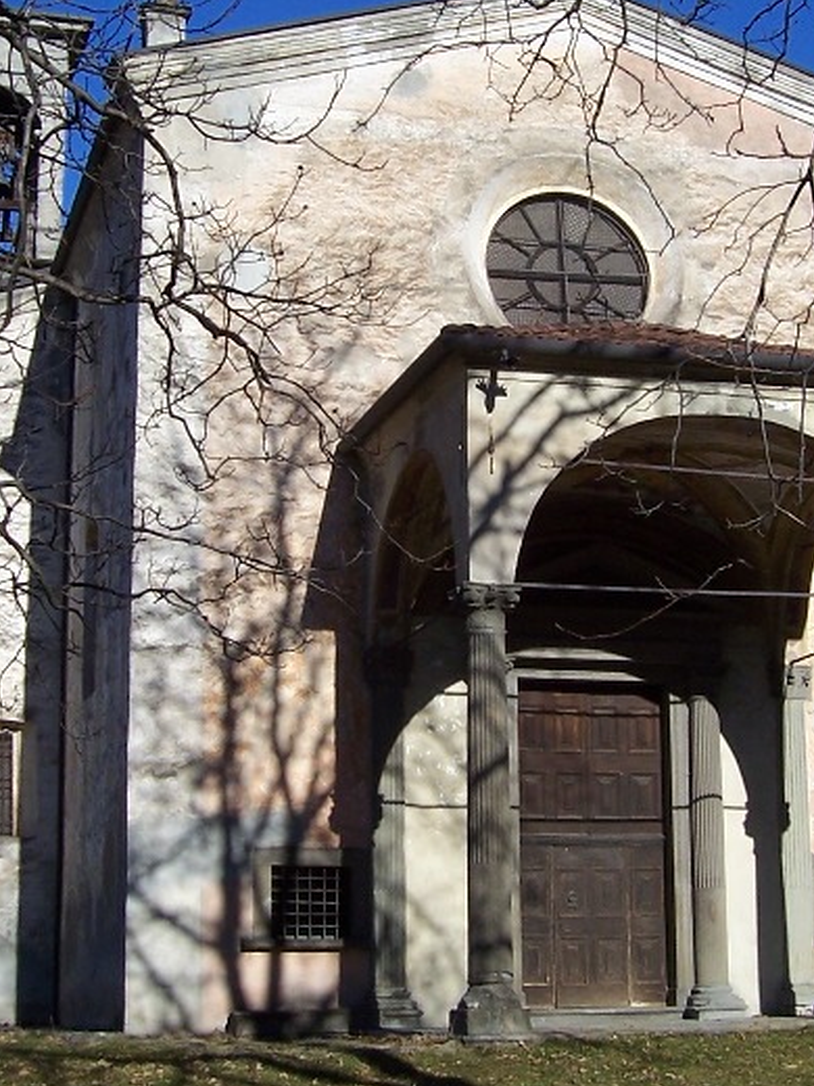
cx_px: 445
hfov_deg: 21.9
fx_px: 2101
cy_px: 485
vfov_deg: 28.9
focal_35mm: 67
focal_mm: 5.6
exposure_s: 1/750
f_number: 5.6
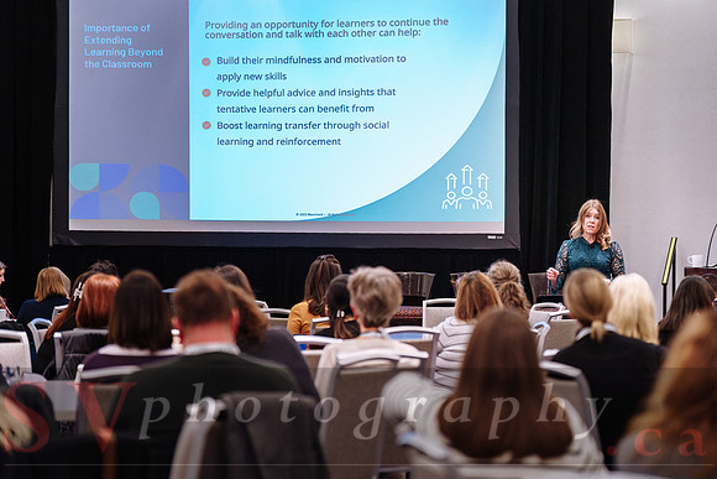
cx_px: 395
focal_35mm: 110
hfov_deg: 18.6
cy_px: 228
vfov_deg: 12.4
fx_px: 2194
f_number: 2.8
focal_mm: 100
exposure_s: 1/320
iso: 3200
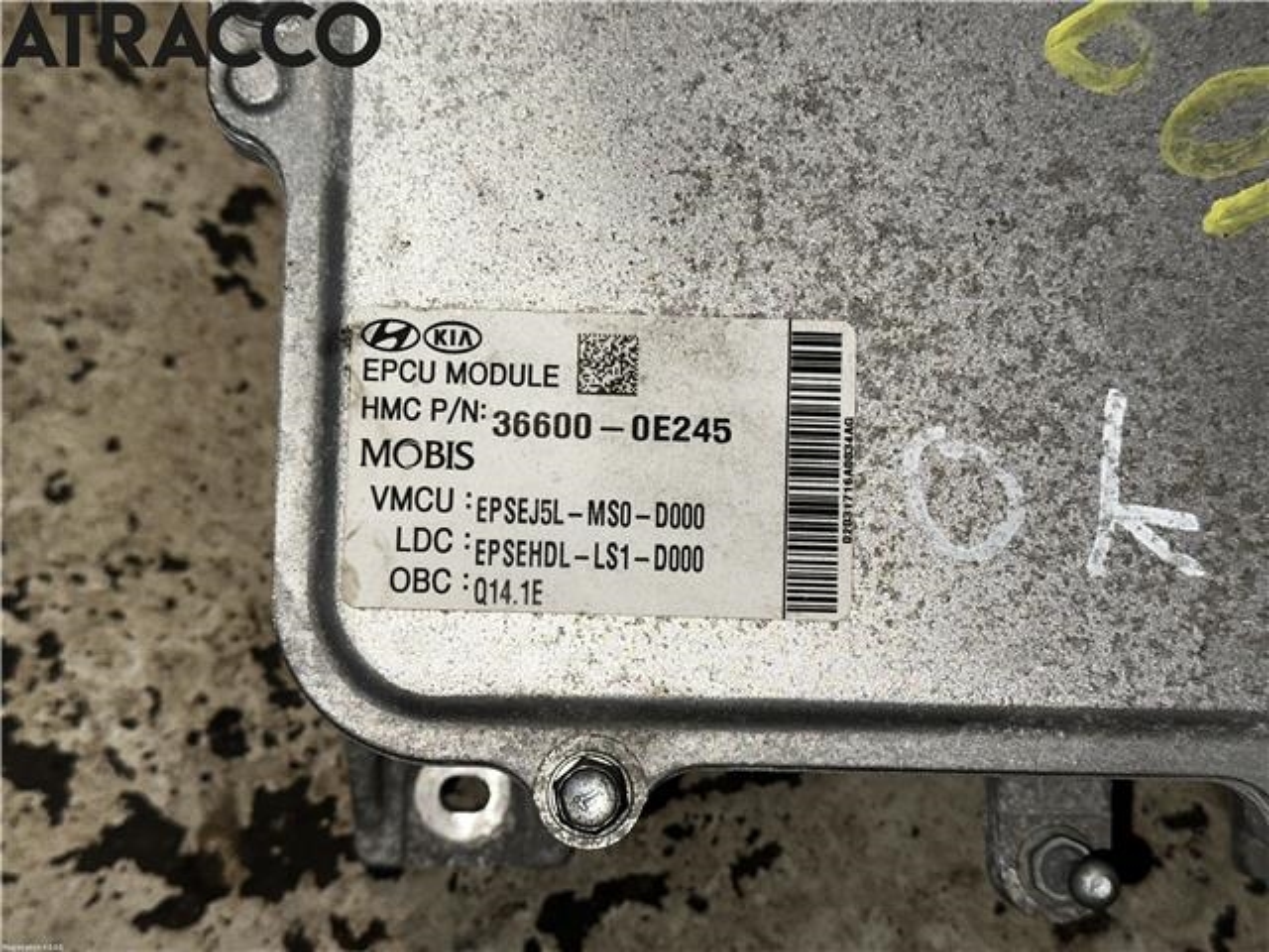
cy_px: 476
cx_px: 634
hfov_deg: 39.7
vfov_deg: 30.3
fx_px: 1760
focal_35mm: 48
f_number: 1.78
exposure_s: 1/347
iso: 40
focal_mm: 6.86
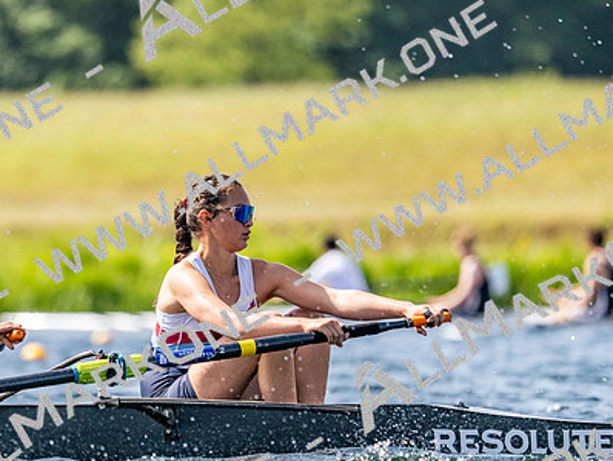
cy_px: 288
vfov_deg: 1.8
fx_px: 14884
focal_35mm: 840
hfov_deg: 2.4
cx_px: 223
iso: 320
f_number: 4.5
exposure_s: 1/2500
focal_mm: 400
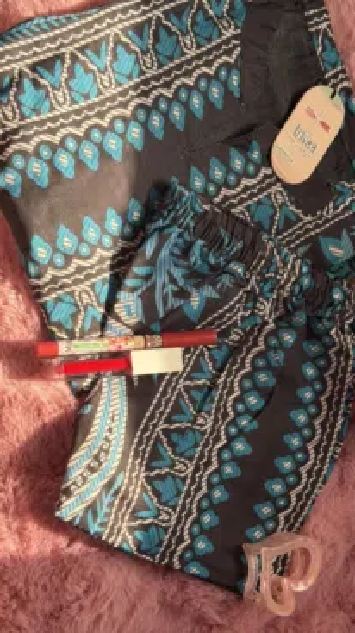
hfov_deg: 21.0
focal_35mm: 57
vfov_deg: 36.6
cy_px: 317
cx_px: 215
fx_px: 955
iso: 50
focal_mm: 6.76
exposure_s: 1/142
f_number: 1.78
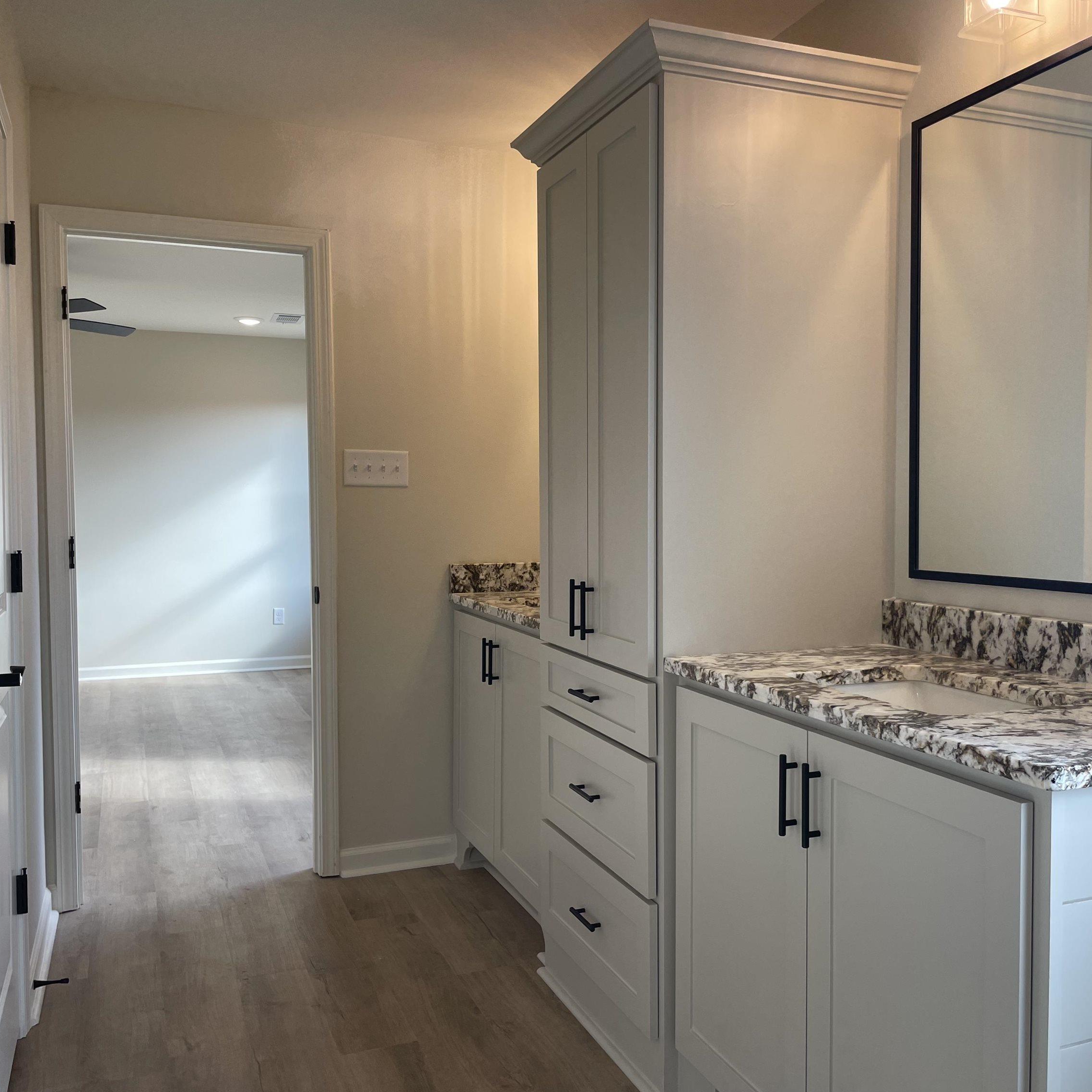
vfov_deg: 52.5
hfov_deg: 52.5
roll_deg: +1.0
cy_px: 544
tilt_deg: -3.0
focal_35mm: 31
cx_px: 584
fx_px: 1106
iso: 32
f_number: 1.6
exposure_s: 1/120
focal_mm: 4.2
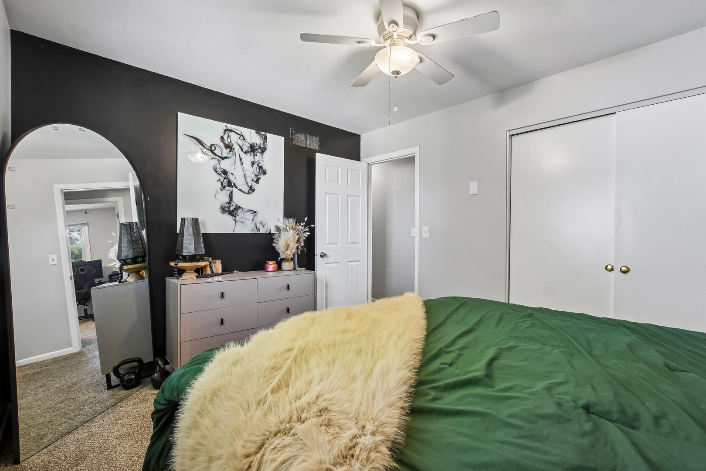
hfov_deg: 100.4
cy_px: 236
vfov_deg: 77.3
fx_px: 294
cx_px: 353
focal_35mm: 15
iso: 400
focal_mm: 10
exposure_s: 1/13
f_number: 8
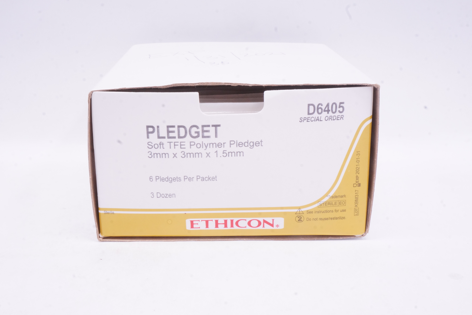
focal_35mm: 46
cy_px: 159
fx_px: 603
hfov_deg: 42.7
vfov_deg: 29.2
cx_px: 232
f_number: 22
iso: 1600
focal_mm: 30
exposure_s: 1/15
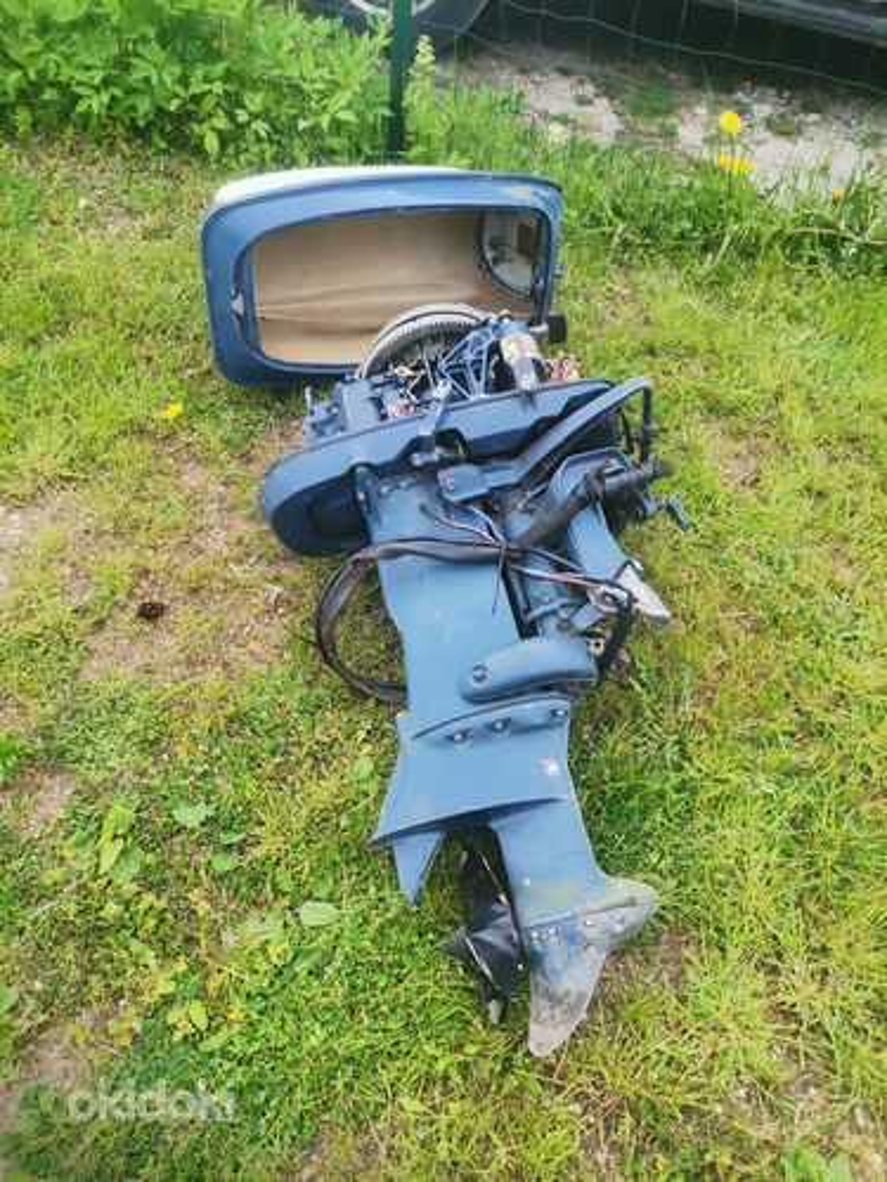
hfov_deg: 53.1
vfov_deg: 67.3
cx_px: 444
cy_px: 591
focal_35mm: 26
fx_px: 888
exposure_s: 1/646
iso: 50
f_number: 1.8
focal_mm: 4.75
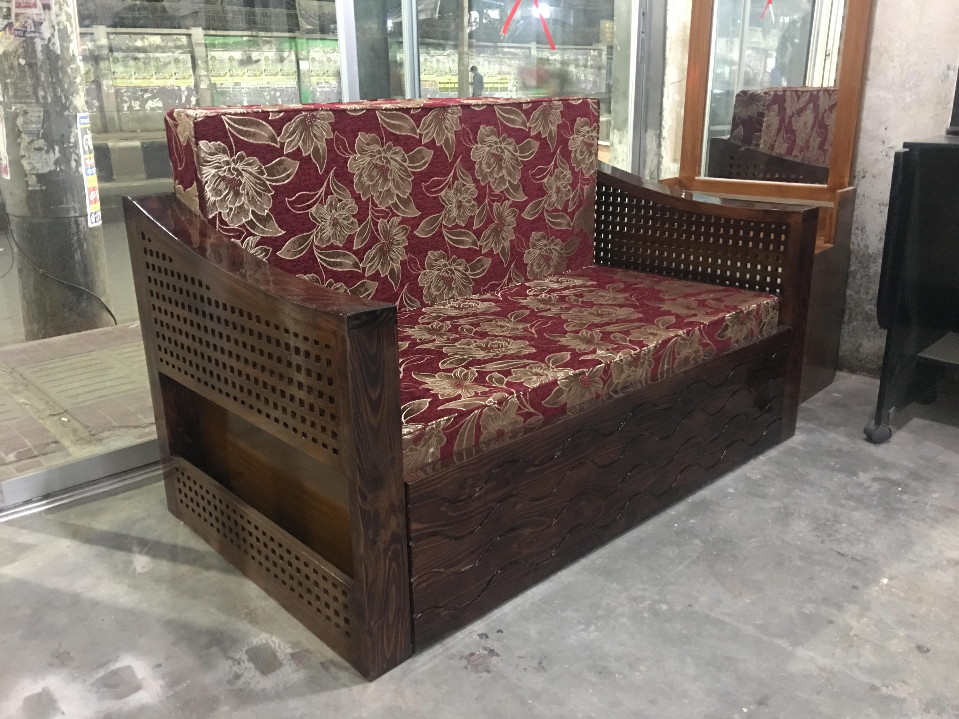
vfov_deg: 48.2
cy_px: 360
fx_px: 803
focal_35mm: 29
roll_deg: +1.6
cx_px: 480
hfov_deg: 61.7
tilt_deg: -17.5
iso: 125
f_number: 2.2
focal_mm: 4.15
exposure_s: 1/4
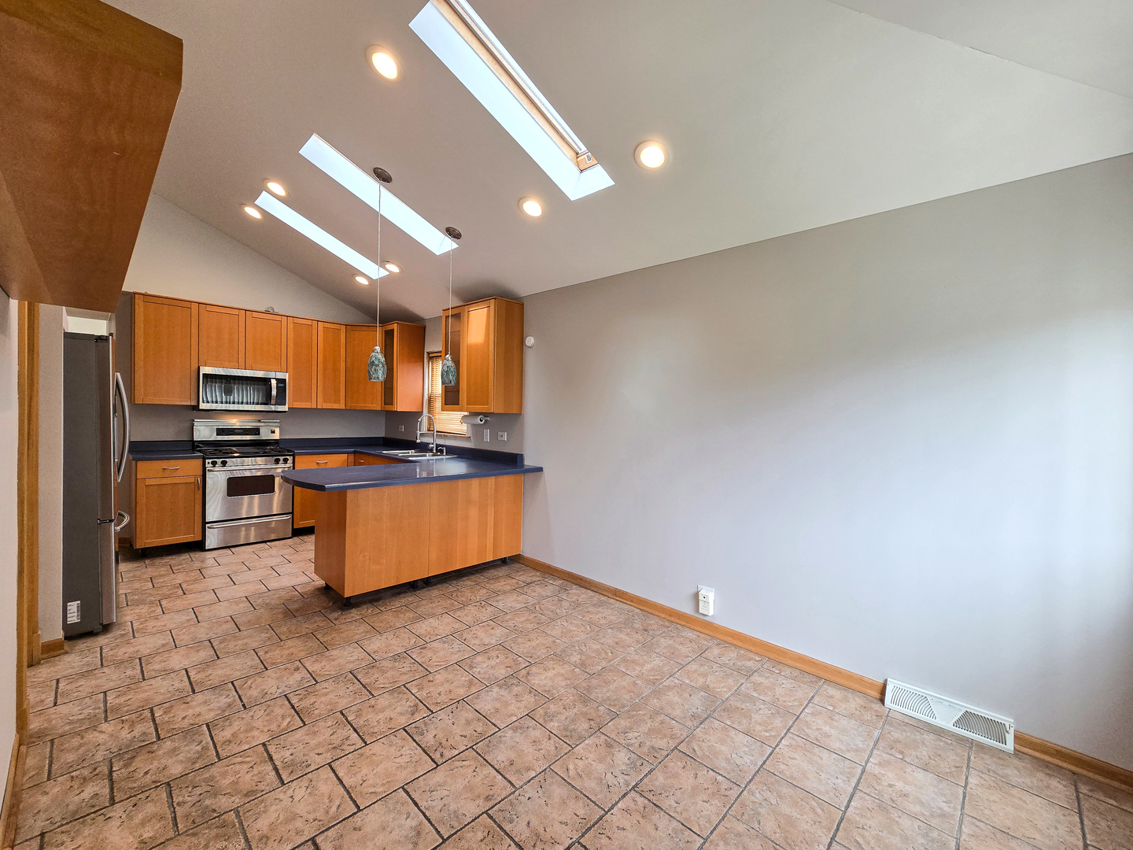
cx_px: 566
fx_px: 425
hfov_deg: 106.2
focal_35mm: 13
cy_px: 425
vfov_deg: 89.9
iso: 100
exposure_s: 1/120
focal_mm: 2.2
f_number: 2.2
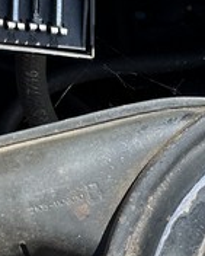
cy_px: 432
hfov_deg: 10.7
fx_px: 1031
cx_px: 356
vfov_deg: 13.0
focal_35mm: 136
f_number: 1.78
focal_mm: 6.86
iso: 80
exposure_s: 1/1272
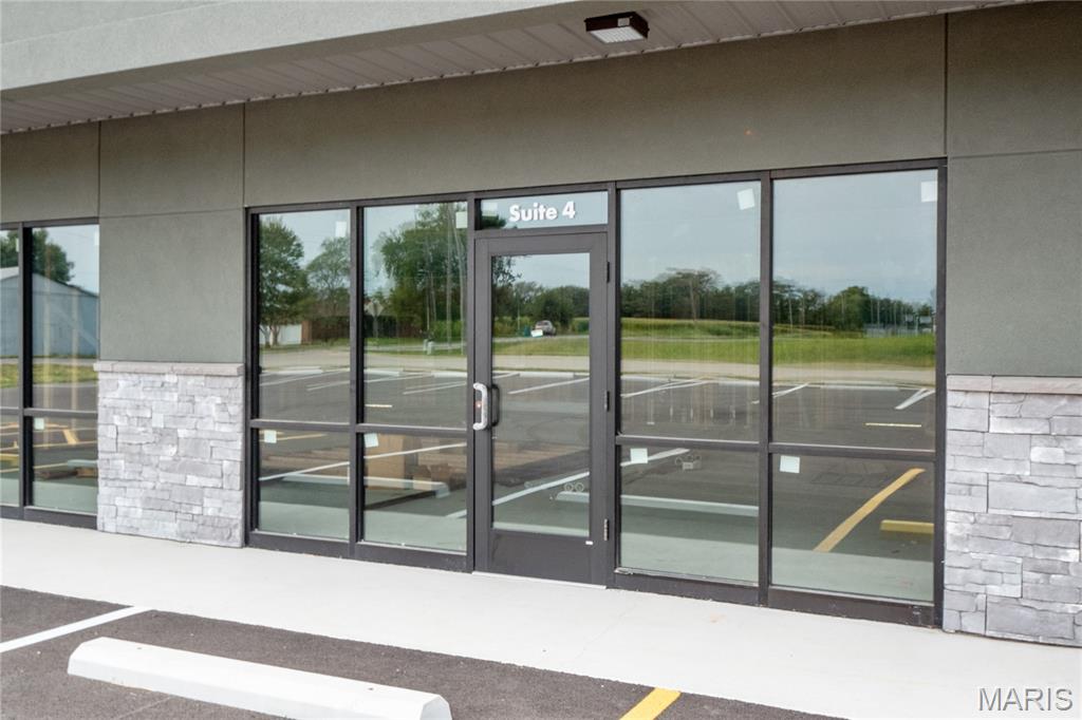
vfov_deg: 38.9
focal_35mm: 34
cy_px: 360
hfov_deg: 55.8
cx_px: 541
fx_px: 1022
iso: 400
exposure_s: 1/125
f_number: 9
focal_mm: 17
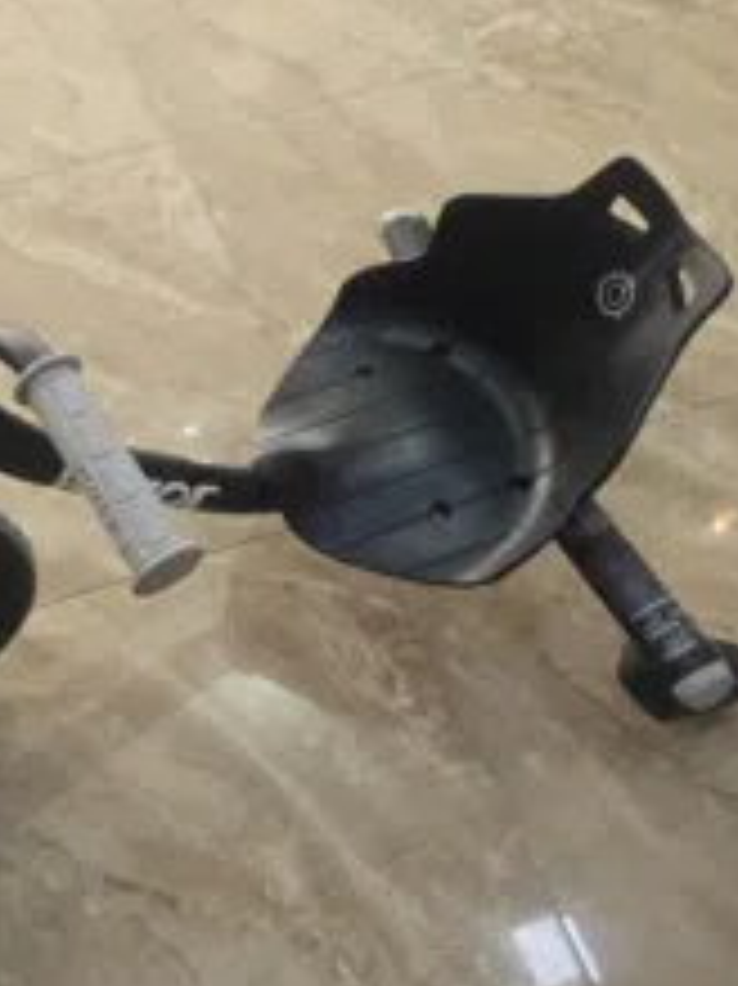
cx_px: 166
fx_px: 1195
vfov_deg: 44.6
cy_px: 392
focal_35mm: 42
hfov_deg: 33.5
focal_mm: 6.3
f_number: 1.7
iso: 250
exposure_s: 1/100
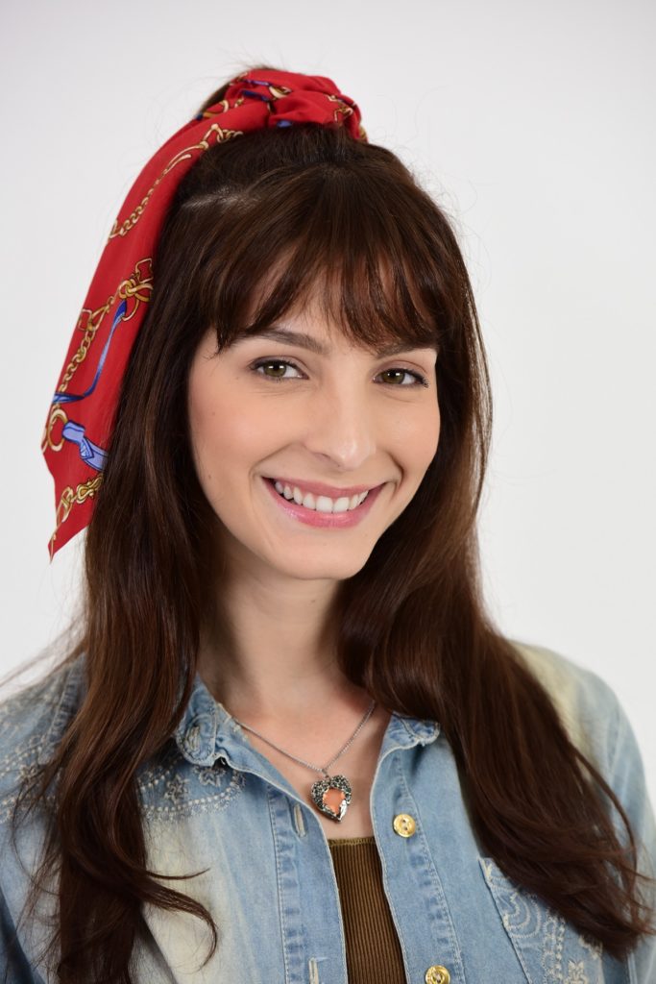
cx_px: 328
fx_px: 4645
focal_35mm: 170
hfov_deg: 8.1
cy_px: 492
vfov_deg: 12.1
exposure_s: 1/200
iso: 1000
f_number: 4.5
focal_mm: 170
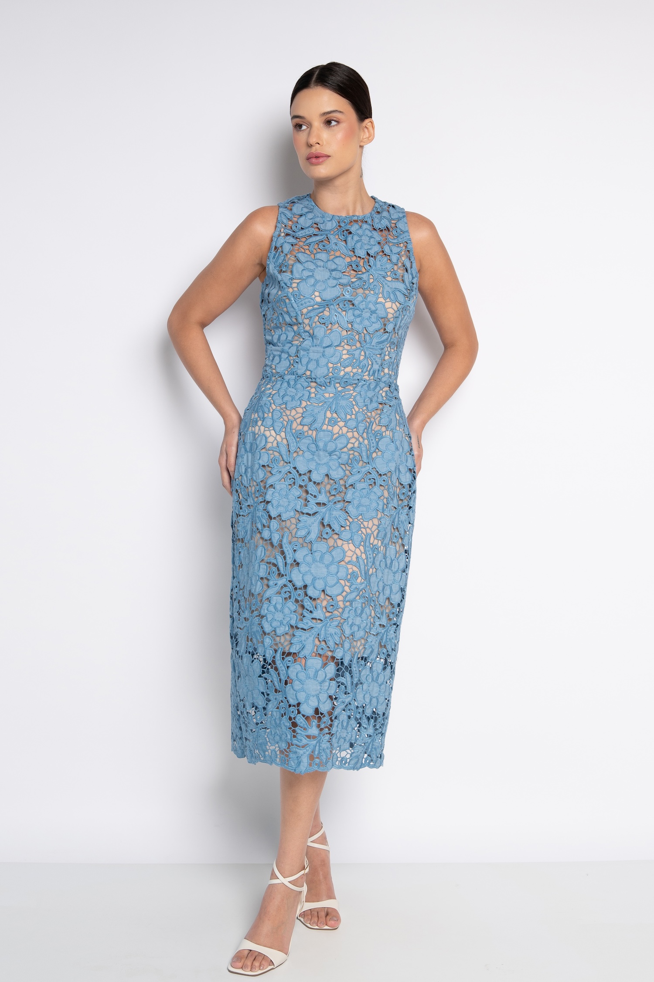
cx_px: 327
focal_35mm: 40
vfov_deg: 48.5
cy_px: 491
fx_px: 1091
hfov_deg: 33.4
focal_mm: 40
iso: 320
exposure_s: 1/125
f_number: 5
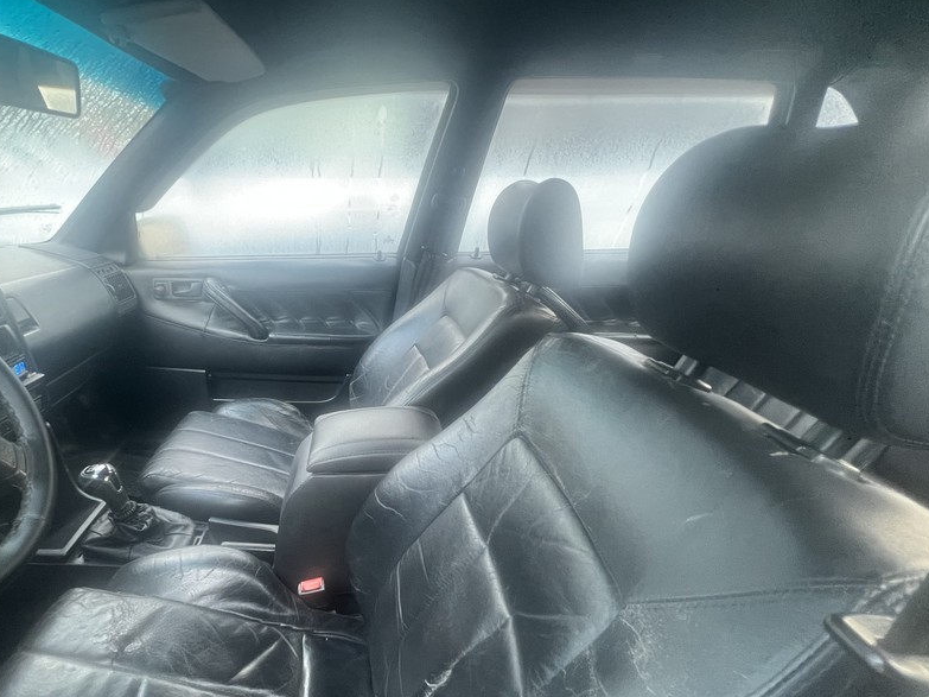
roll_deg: -1.3
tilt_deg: -28.6
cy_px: 432
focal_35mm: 17
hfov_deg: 89.1
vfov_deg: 73.5
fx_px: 456
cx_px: 344
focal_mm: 1.57
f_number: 1.8
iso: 400
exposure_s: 1/60
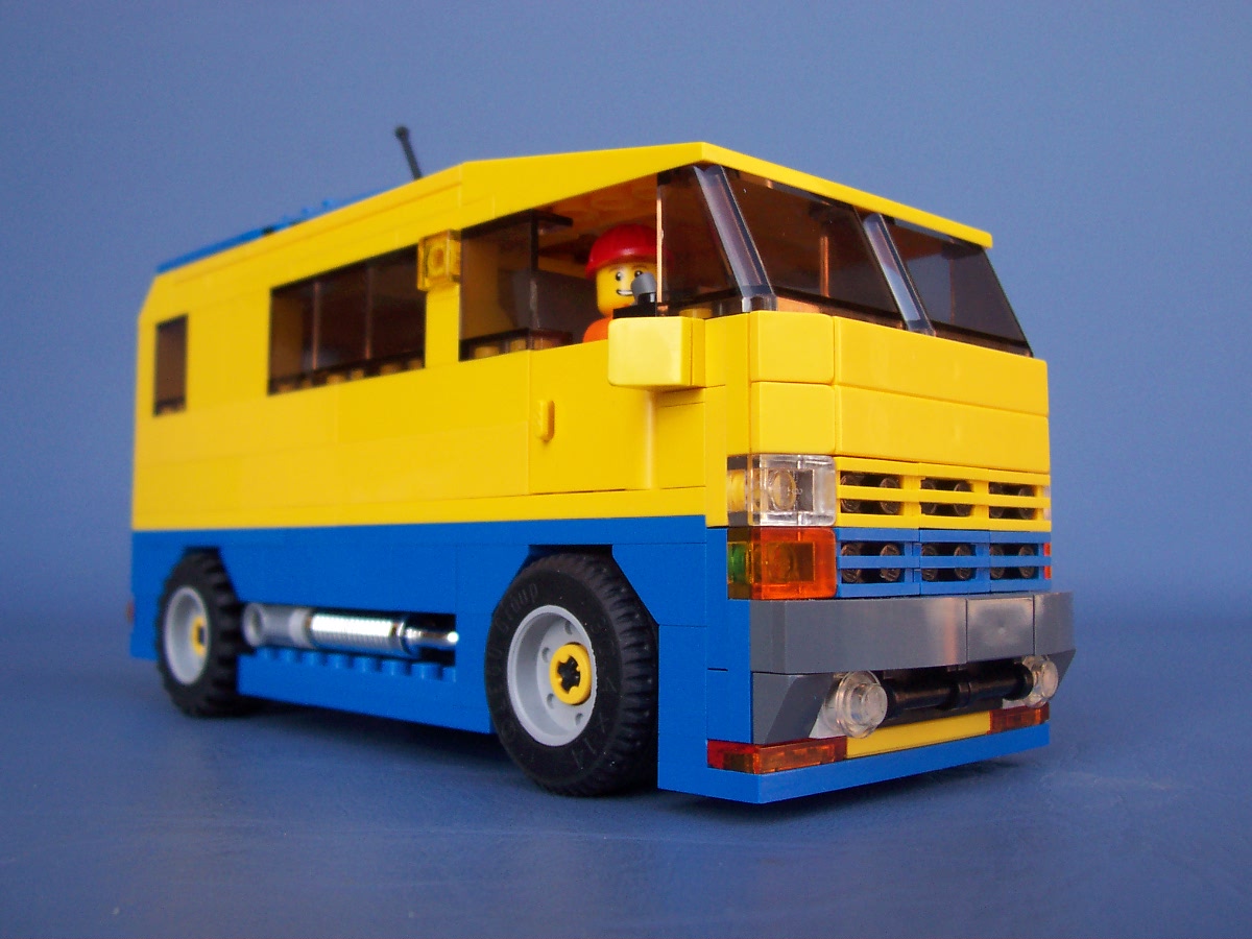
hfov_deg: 50.1
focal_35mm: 37
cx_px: 626
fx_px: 1338
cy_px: 470
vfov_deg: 38.7
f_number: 2.8
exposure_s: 1/180
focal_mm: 5.6
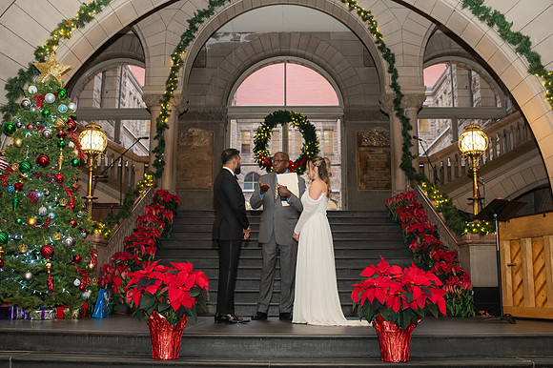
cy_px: 186
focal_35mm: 37
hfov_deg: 51.4
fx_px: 575
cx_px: 272
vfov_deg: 35.5
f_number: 3.5
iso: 1000
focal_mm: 35
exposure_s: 1/200
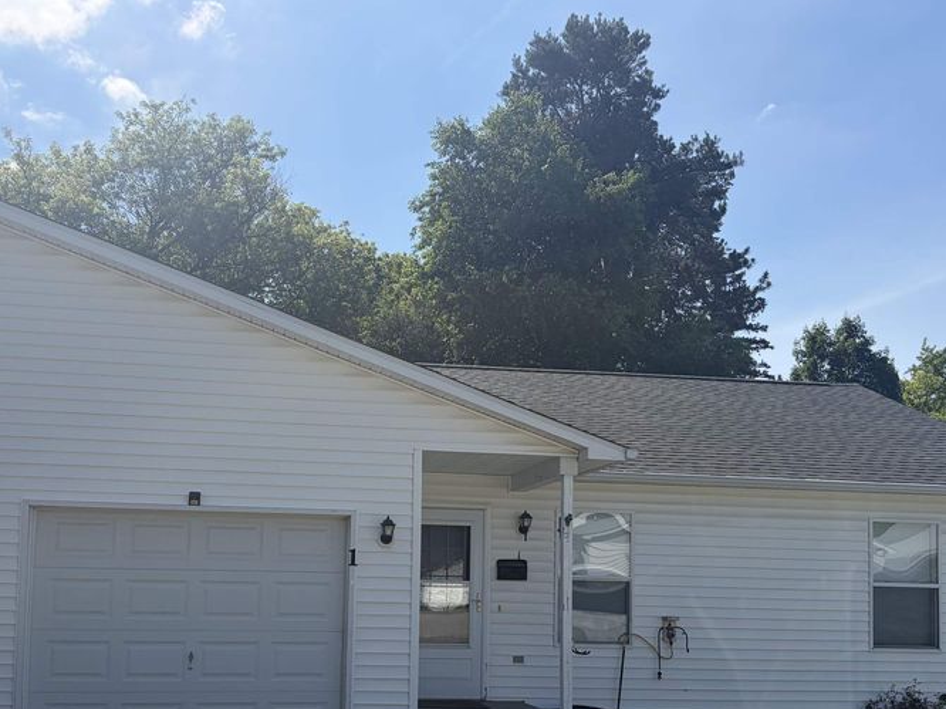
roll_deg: -1.2
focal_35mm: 40
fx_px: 1093
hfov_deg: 46.7
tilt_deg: +4.8
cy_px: 499
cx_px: 408
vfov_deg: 35.4
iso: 50
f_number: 1.6
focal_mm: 5.96
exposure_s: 1/4608
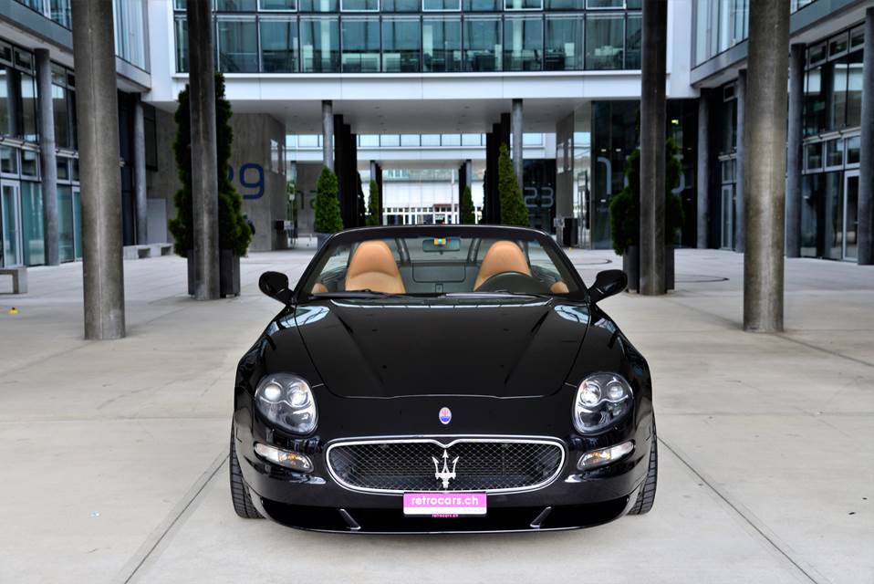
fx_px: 1117
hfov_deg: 42.7
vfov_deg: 29.3
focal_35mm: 46
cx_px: 437
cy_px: 292
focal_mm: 46
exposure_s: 1/80
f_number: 5.6
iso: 800
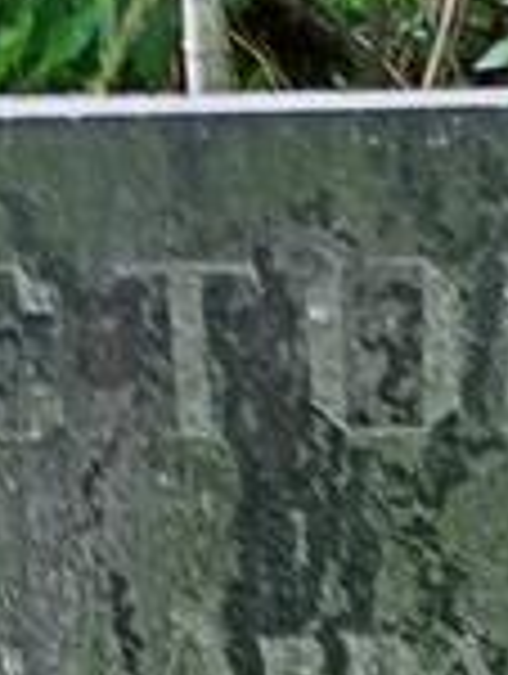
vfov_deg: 16.6
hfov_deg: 13.2
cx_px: 423
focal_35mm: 112
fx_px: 2185
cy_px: 882
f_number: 1.8
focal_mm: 4.05
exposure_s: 1/33.3
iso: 200
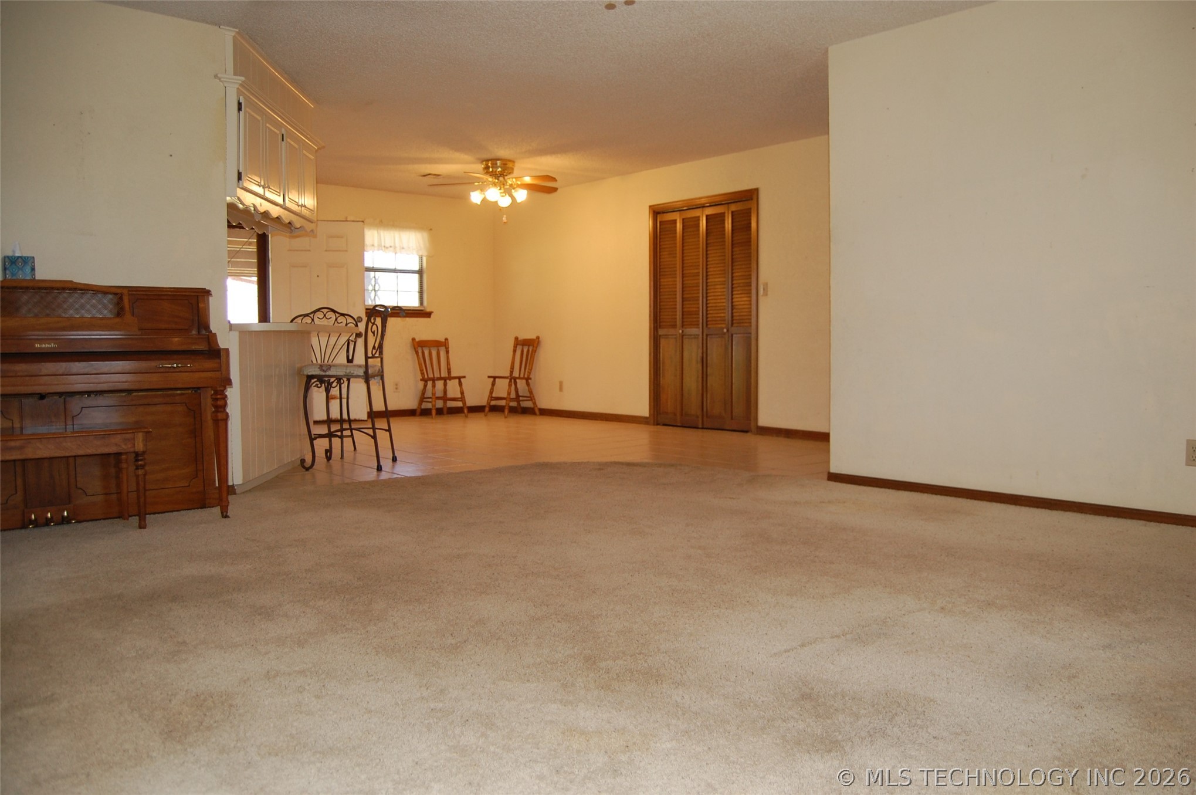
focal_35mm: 27
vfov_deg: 47.8
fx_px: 896
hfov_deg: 67.4
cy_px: 398
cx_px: 598
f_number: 3.5
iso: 400
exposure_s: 1/60
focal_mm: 18
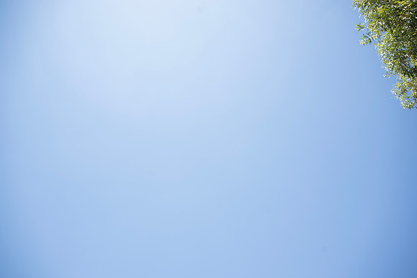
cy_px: 139
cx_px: 208
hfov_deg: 73.2
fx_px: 281
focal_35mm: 24
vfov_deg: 52.7
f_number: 5
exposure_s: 1/250
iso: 100
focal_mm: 24
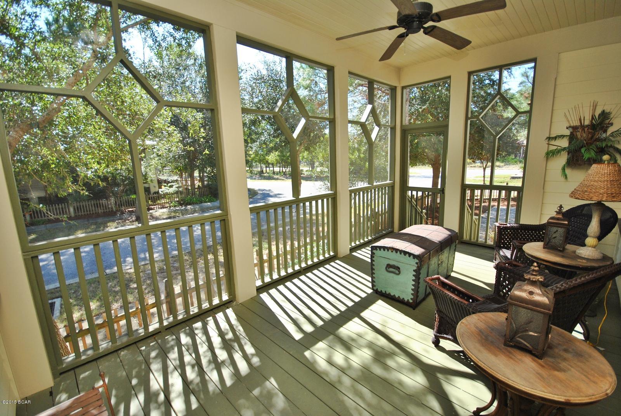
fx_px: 259
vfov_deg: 77.5
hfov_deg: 100.3
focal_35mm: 15
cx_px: 310
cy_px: 208
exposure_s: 1/200
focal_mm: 10
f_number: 4.5
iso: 200
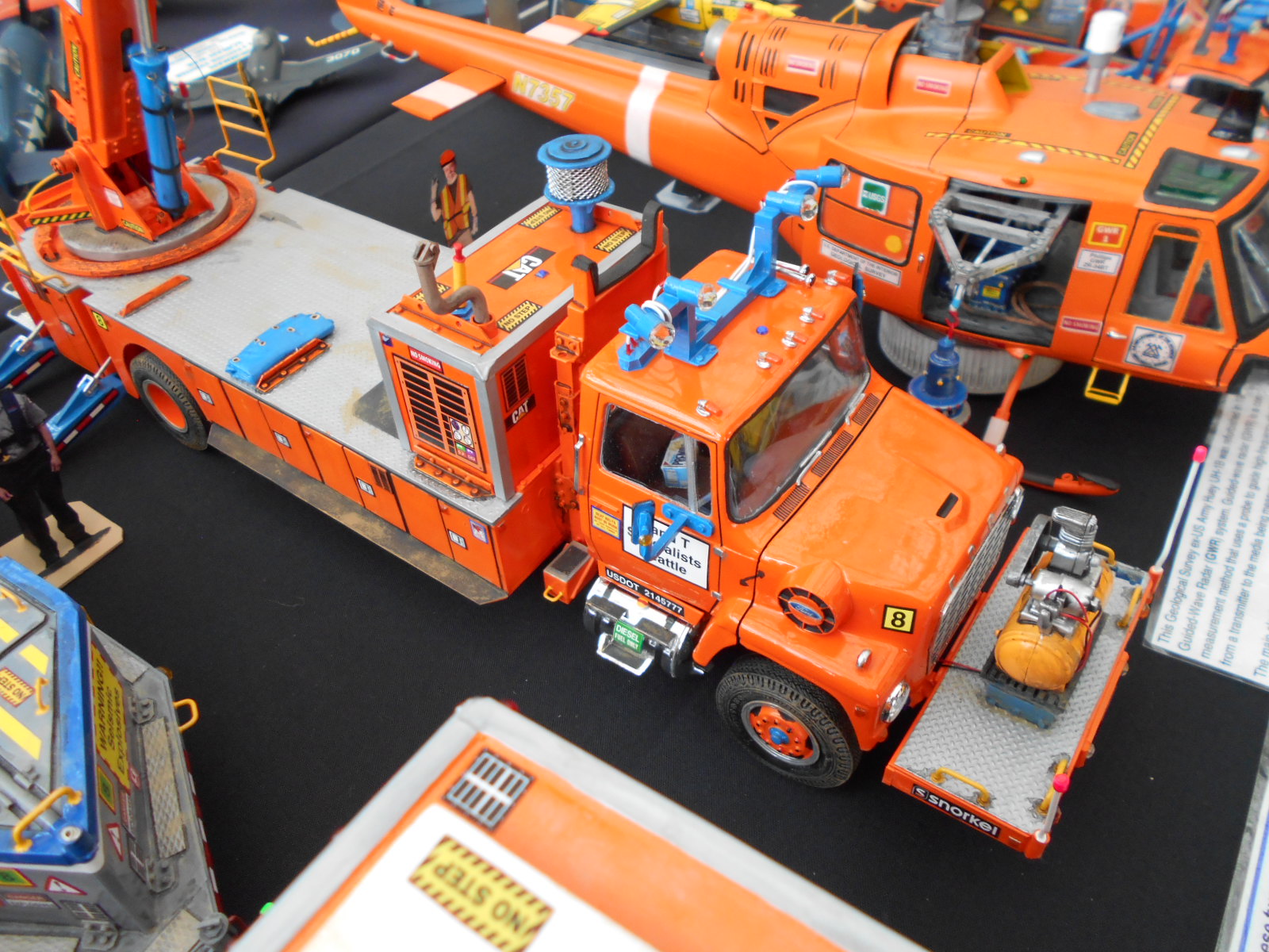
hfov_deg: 67.3
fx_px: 953
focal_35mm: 26
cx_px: 634
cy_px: 476
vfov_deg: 53.1
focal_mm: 4.6
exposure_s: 1/30
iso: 180
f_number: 3.2
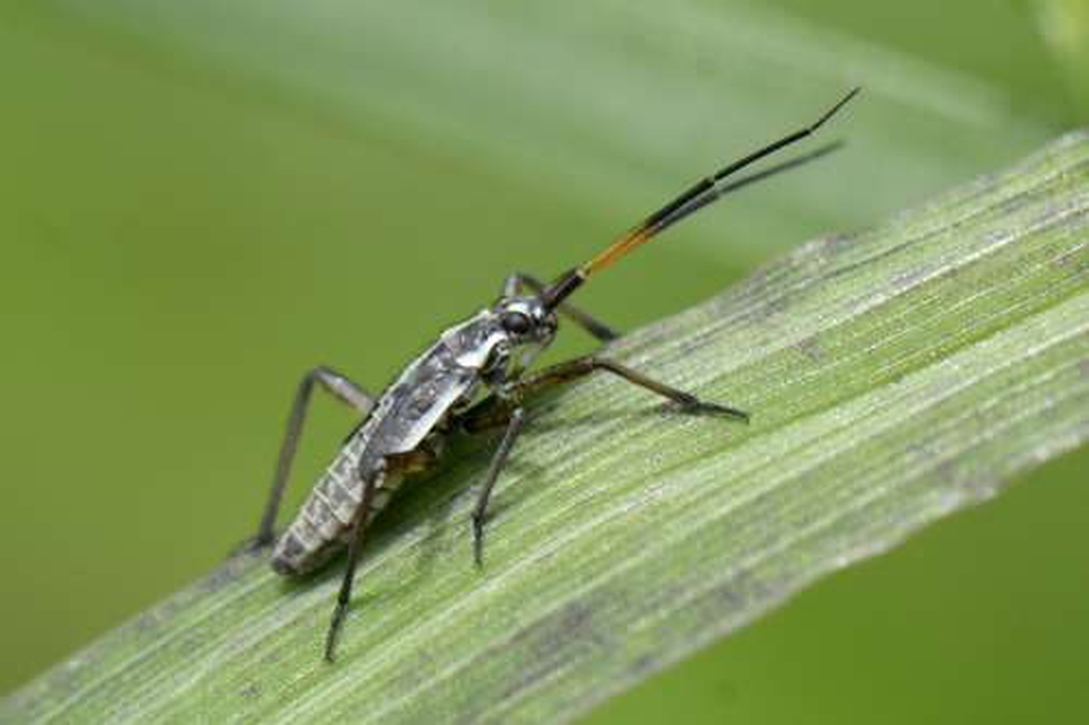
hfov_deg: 19.5
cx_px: 544
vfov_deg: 13.0
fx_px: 3175
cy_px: 362
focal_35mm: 105
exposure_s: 1/400
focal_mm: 105
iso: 400
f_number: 10
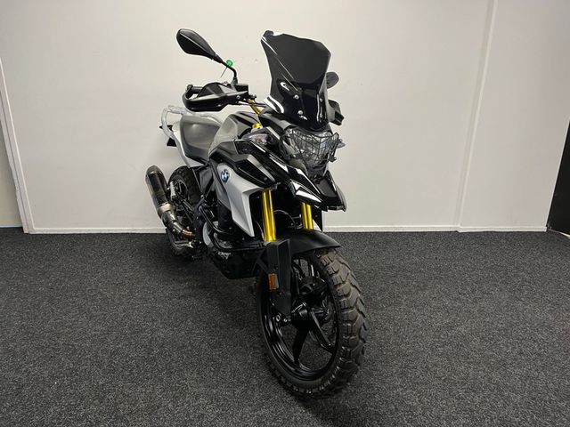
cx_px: 285
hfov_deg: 67.3
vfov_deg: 53.1
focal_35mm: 26
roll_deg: -0.9
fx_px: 428
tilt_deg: -20.5
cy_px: 214
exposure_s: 1/50
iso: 100
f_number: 1.6
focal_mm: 5.1
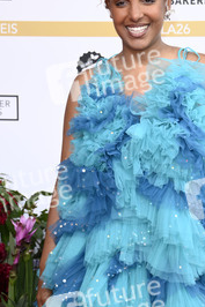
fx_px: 1608
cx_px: 139
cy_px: 135
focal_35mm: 188
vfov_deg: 10.9
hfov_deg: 7.3
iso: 640
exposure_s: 1/250
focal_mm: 125
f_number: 5.6
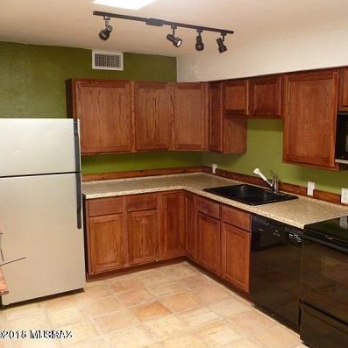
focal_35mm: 34
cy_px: 171
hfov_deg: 47.7
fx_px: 387
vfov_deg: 48.4
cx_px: 229
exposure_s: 1/30
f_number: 3.3
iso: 320
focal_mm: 5
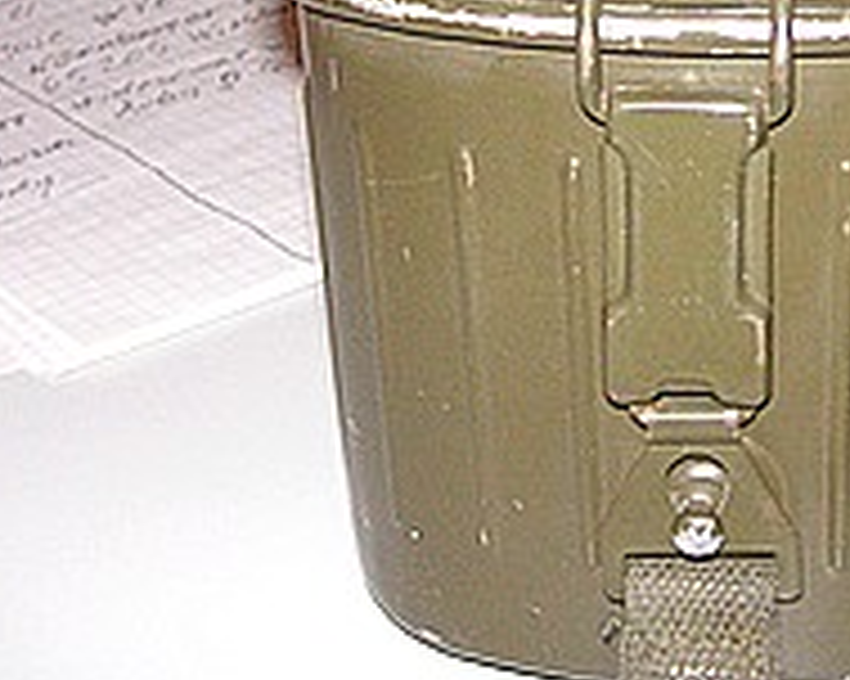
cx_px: 697
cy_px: -20
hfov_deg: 21.4
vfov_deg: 17.0
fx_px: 2213
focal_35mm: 88
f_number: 2.8
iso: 160
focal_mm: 6.1
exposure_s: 1/45
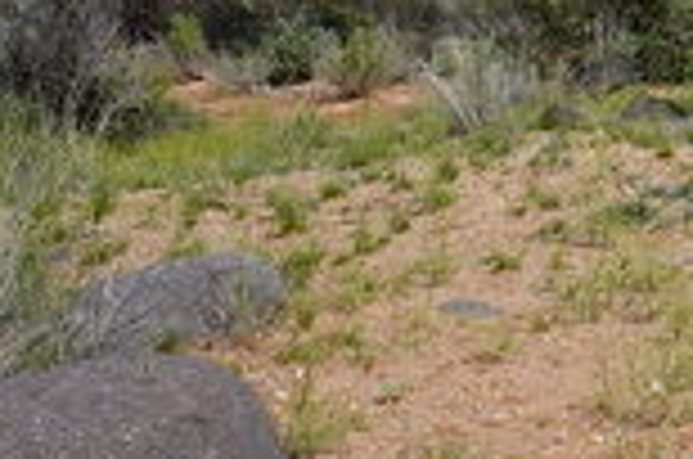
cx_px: 1098
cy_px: 11
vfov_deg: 13.5
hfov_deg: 17.8
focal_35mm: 100
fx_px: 1921
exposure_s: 1/160
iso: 100
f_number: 10
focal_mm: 16
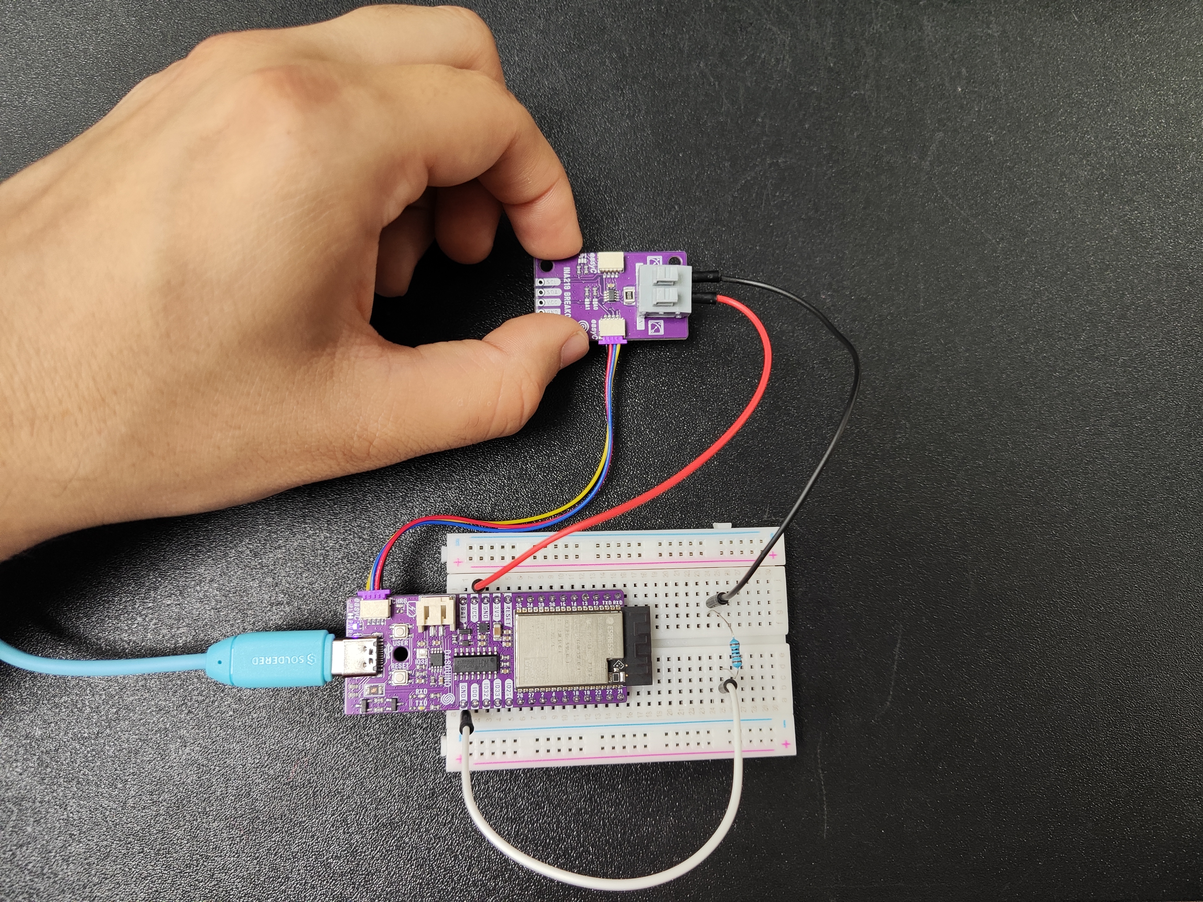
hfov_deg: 73.9
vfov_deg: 58.9
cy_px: 451
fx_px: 799
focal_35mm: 23
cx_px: 602
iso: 188
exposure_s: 1/50
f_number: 1.8
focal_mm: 5.4
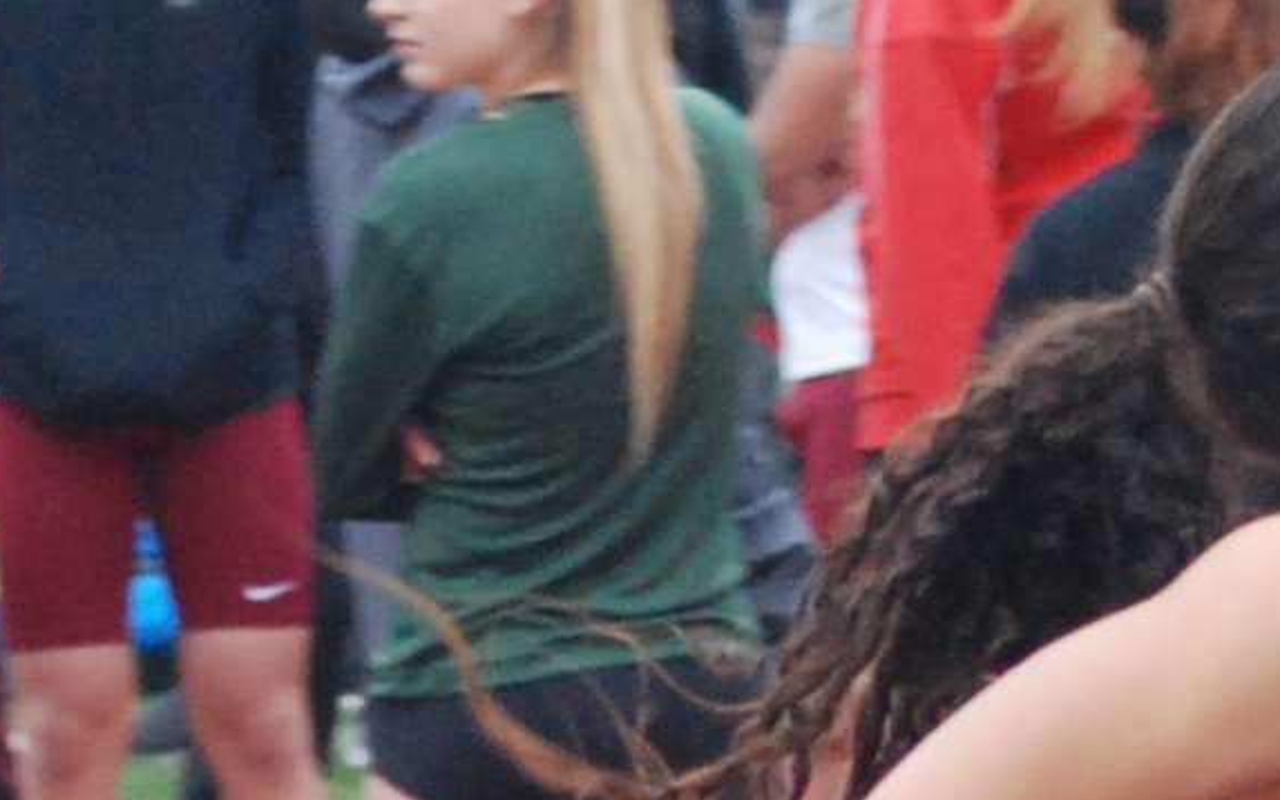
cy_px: 1390
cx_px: 1115
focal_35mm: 641
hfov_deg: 3.3
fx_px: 22359
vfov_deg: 2.0
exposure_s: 1/640
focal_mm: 62
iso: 1000
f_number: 6.3
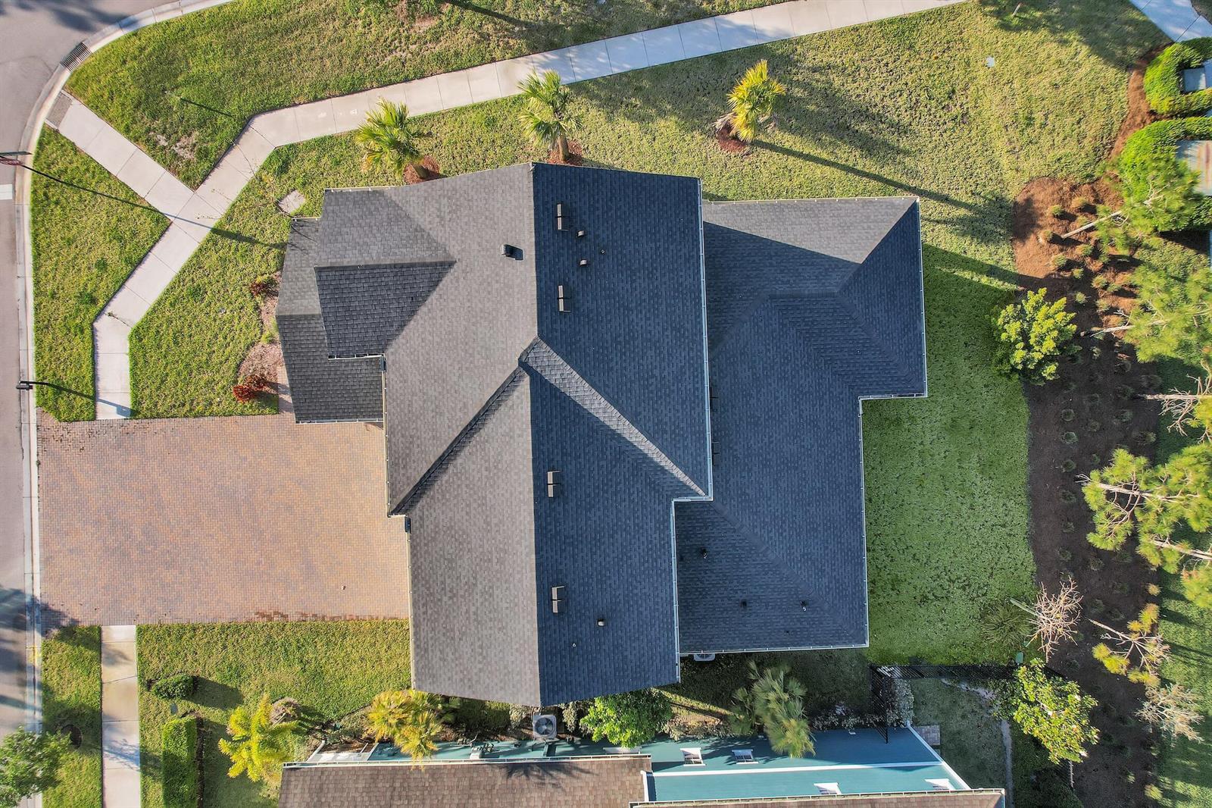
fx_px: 740
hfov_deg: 78.6
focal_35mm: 22
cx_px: 606
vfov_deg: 57.2
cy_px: 404
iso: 110
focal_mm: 8.38
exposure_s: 1/800
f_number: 2.8
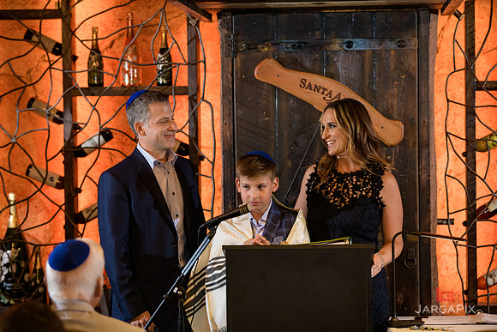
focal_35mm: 112
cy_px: 166
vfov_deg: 12.2
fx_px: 1547
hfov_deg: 18.3
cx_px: 248
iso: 1600
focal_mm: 112
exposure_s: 1/125
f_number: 3.2
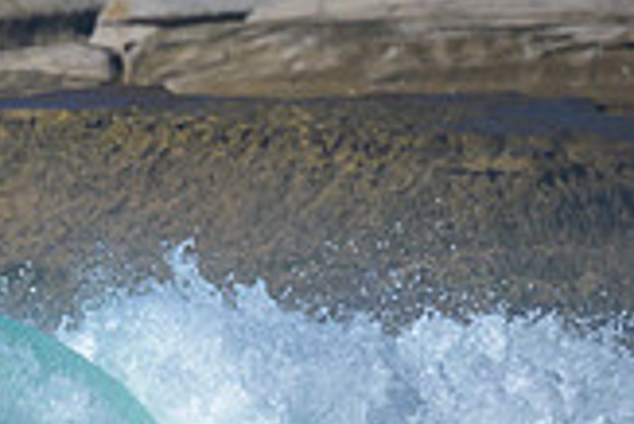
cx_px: -219
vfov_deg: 0.4
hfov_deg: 0.5
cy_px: 388
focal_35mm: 3905
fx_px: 68831
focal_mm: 800
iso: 200
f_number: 6.3
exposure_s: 1/2000
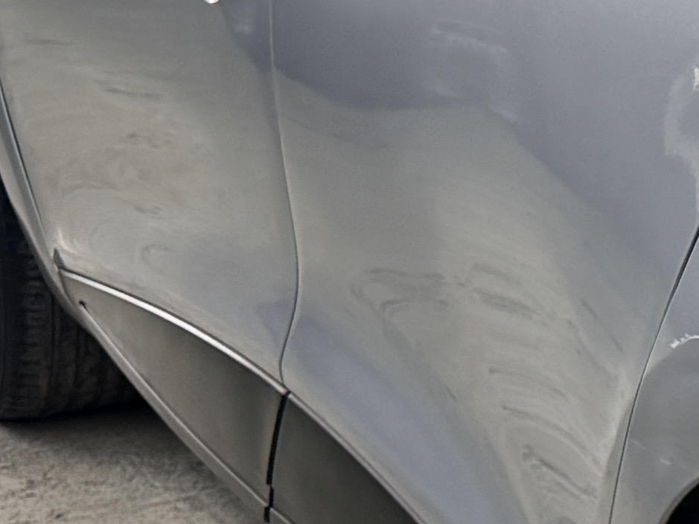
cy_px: 273
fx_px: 2948
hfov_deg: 11.6
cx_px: 1548
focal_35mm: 146
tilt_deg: -15.3
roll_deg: -1.1
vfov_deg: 10.2
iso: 160
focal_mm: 6.76
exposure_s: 1/224
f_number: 1.78
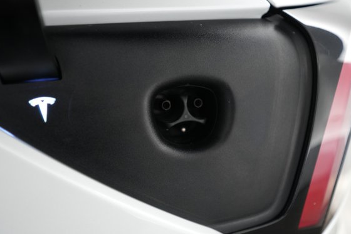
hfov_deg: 58.7
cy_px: 132
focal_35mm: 32
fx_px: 312
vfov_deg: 41.0
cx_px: 185
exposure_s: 1/160
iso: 2000
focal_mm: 28
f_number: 2.8
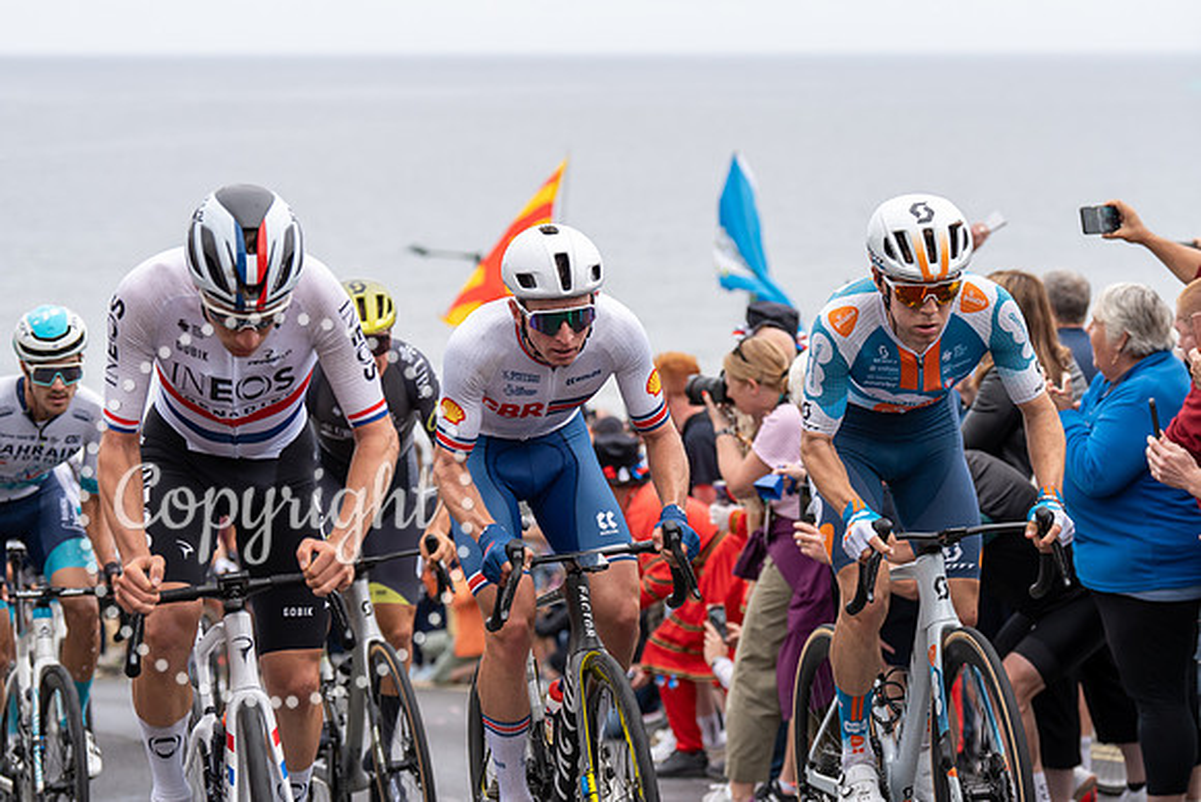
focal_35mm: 106
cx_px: 678
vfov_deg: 13.0
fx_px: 3527
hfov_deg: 19.3
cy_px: 349
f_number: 3.5
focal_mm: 92
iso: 320
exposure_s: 1/1000
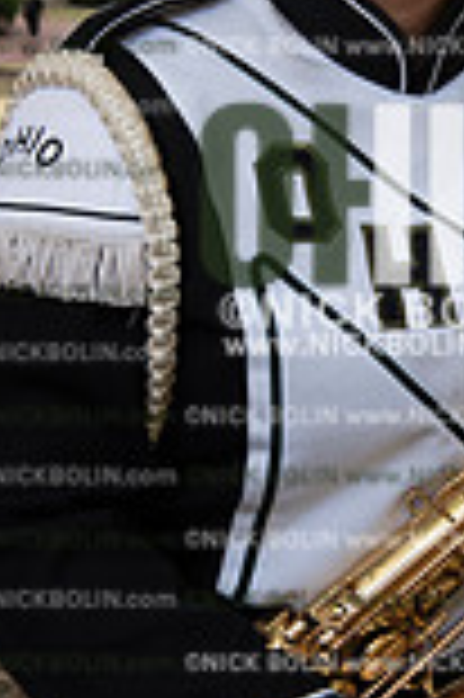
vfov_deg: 16.8
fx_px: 2364
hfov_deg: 11.2
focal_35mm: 122
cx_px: 387
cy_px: 230
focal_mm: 42
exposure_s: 1/100
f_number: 8
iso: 500
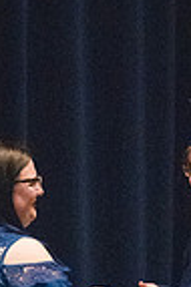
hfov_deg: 2.0
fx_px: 5432
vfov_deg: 3.0
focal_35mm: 681
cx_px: 96
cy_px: 361
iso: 10000
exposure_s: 1/400
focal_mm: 145
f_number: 3.2
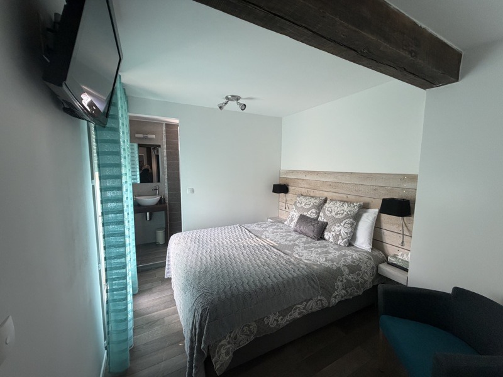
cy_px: 188
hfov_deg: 102.1
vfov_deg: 85.7
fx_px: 203
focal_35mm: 14
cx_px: 252
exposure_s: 1/115
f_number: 2.2
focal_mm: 2.22
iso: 320
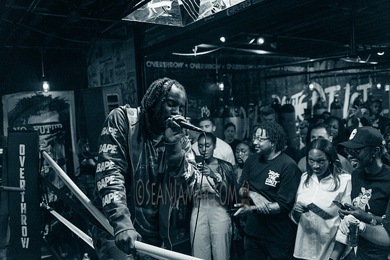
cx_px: 195
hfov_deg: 58.7
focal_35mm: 32
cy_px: 130
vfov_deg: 41.1
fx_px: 347
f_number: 2.8
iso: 5000
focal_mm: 32
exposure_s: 1/320
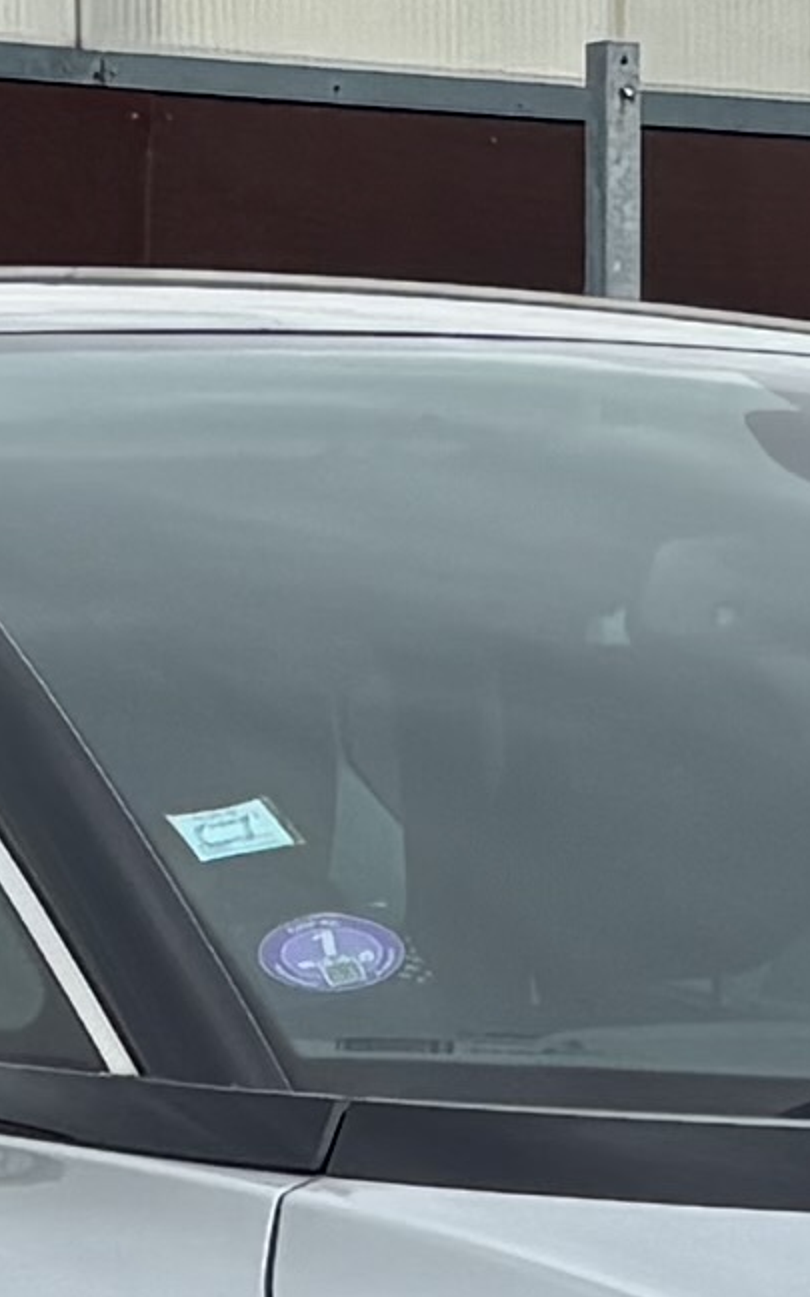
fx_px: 8583
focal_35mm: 243
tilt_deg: -5.7
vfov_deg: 8.4
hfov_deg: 5.4
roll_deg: +0.2
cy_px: 1974
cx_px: 326
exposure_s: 1/1437
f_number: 1.6
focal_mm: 5.96
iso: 50
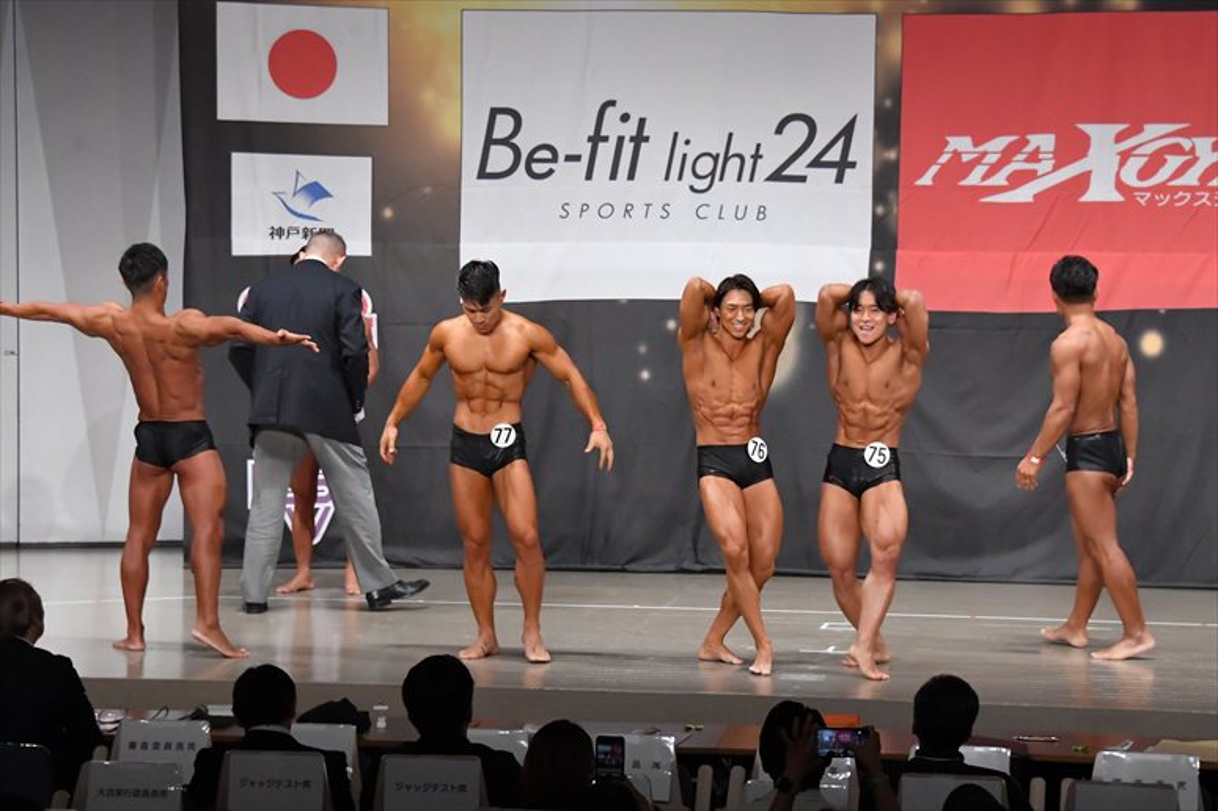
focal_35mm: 123
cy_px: 406
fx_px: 4160
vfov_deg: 11.1
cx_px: 609
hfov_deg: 16.7
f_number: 5.6
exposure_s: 1/400
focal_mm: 82
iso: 6400
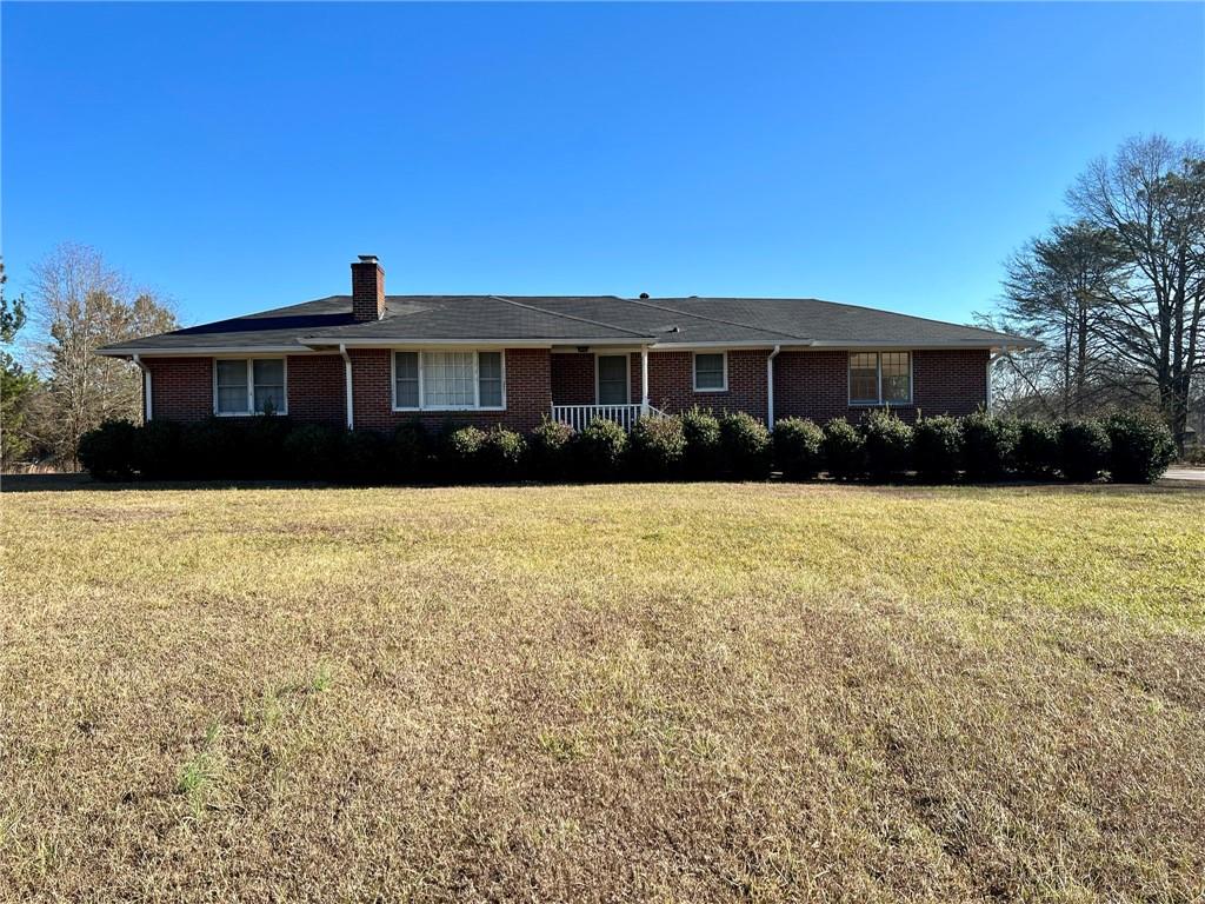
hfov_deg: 67.3
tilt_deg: -1.1
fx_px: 905
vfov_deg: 53.1
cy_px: 452
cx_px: 602
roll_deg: +0.9
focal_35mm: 26
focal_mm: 5.7
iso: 50
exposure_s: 1/2632
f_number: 1.5
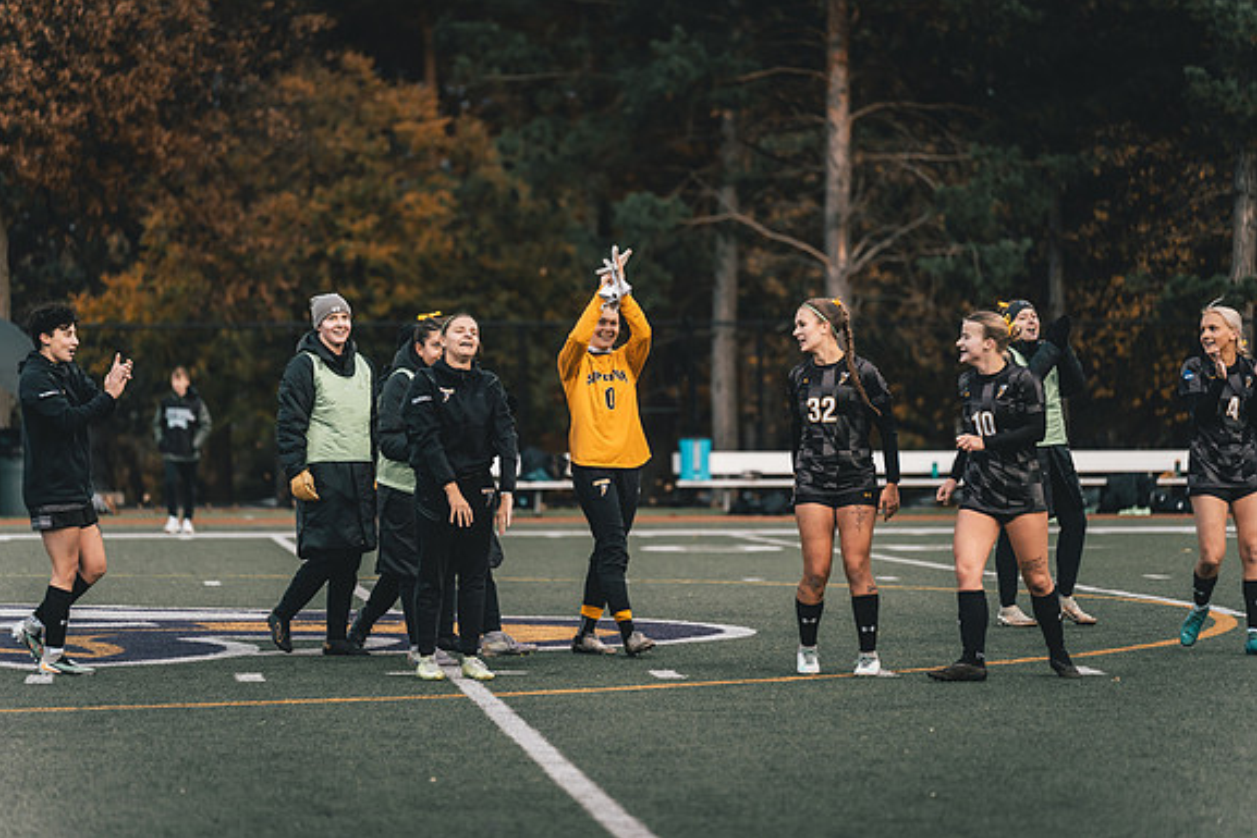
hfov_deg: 13.5
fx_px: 5308
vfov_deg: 9.0
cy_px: 419
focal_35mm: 152
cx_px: 627
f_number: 2.8
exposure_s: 1/1600
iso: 800
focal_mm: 150
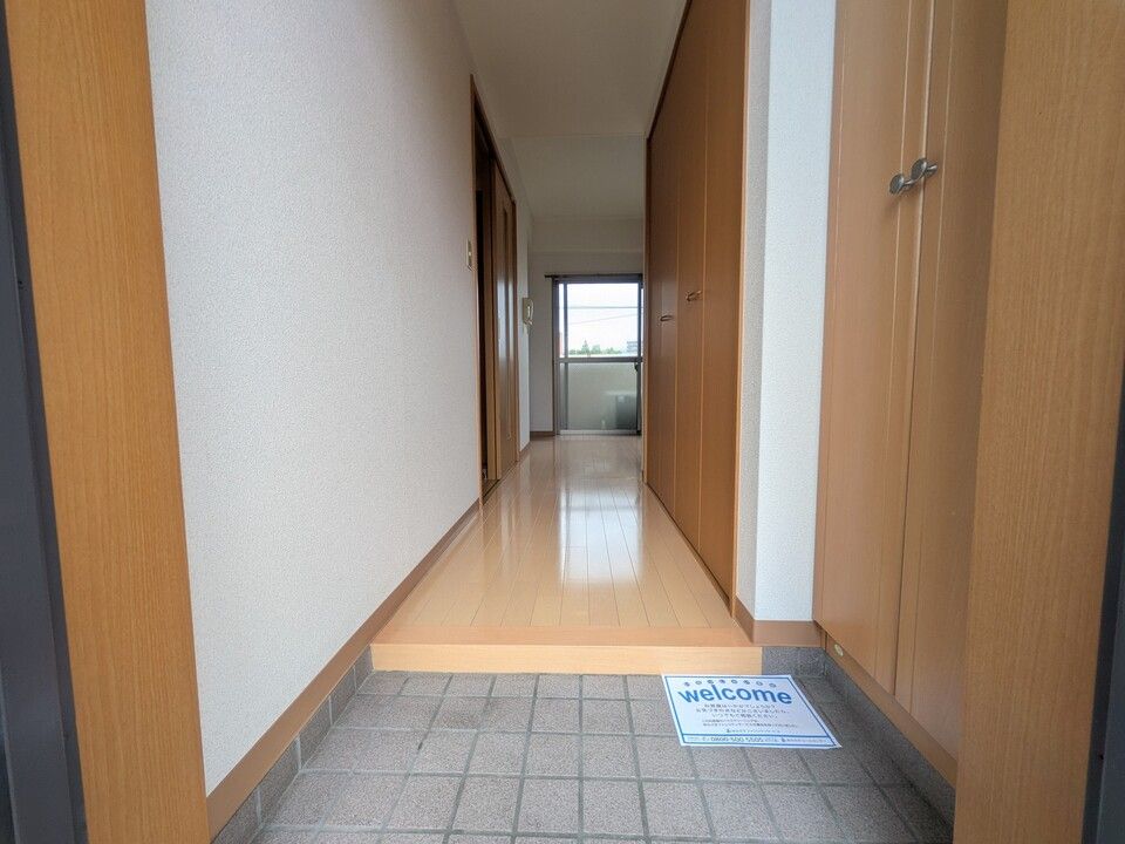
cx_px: 562
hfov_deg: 102.1
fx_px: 455
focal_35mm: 14
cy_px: 422
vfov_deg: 85.7
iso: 50
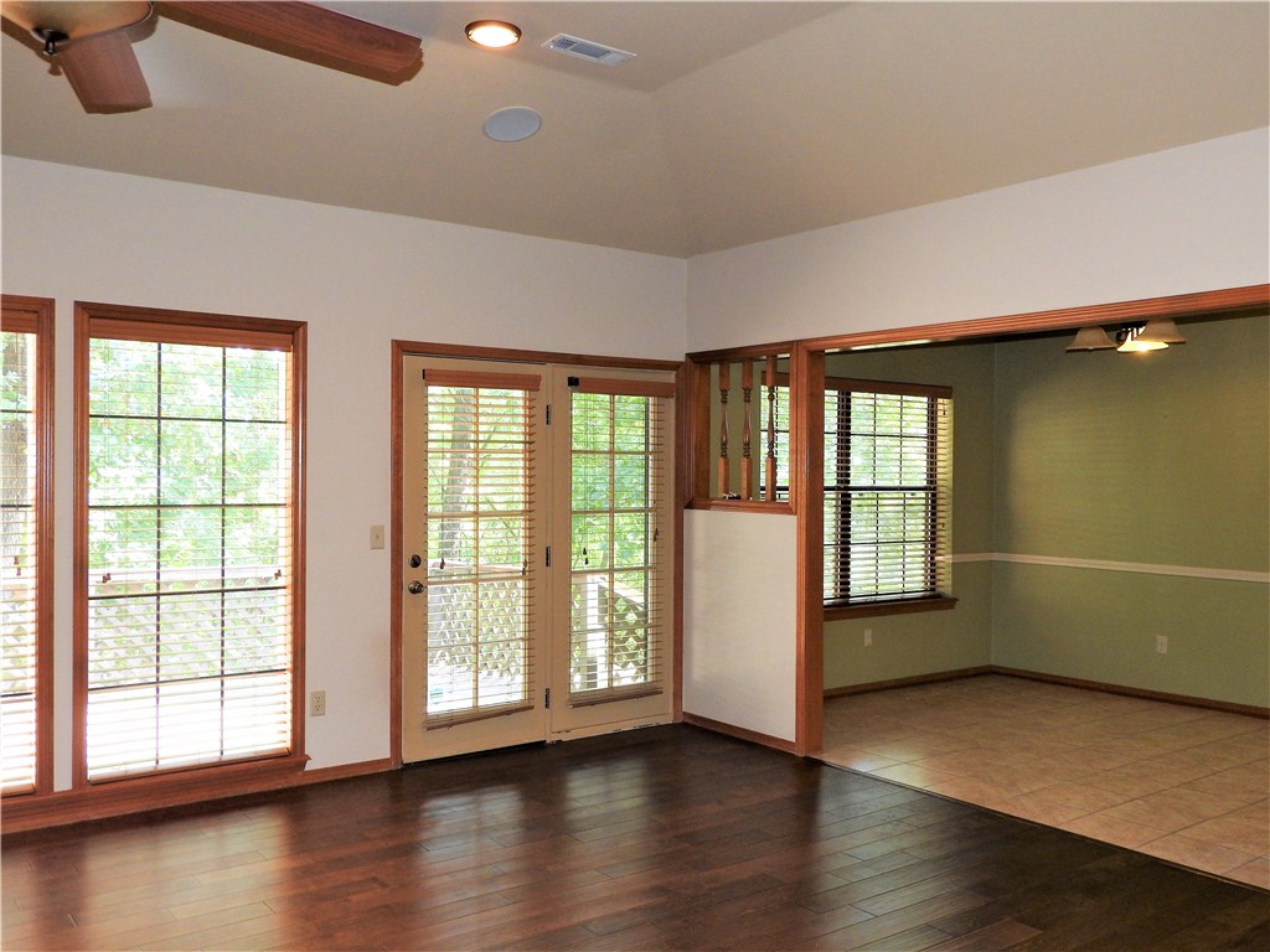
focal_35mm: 30
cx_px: 635
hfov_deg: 60.0
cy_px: 476
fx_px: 1101
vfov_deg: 46.8
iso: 200
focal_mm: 5.4
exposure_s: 1/30
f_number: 3.5
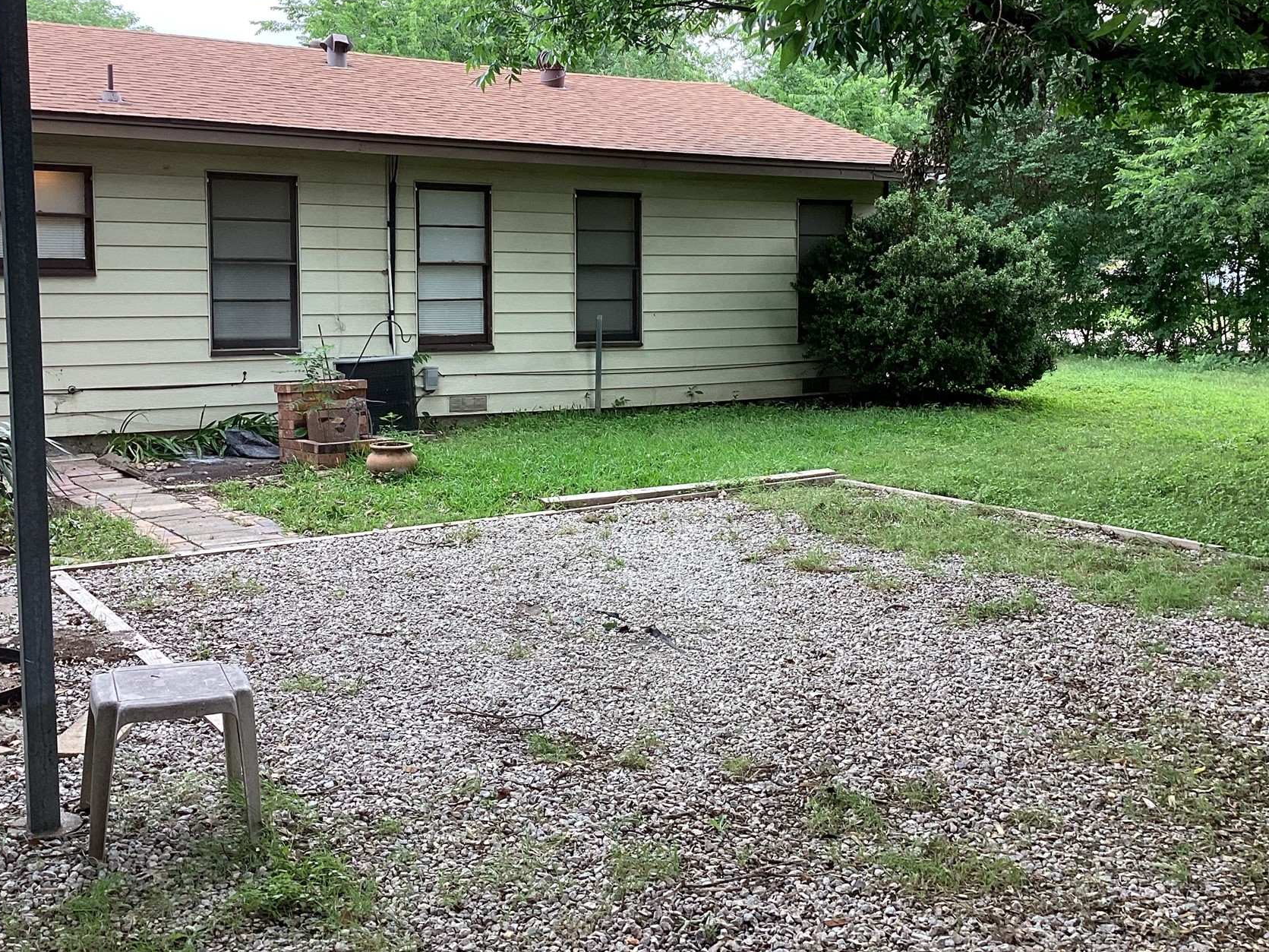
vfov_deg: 37.5
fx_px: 1393
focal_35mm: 38
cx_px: 626
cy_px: 370
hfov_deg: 49.0
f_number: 2.4
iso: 64
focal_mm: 3.3
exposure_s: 1/120
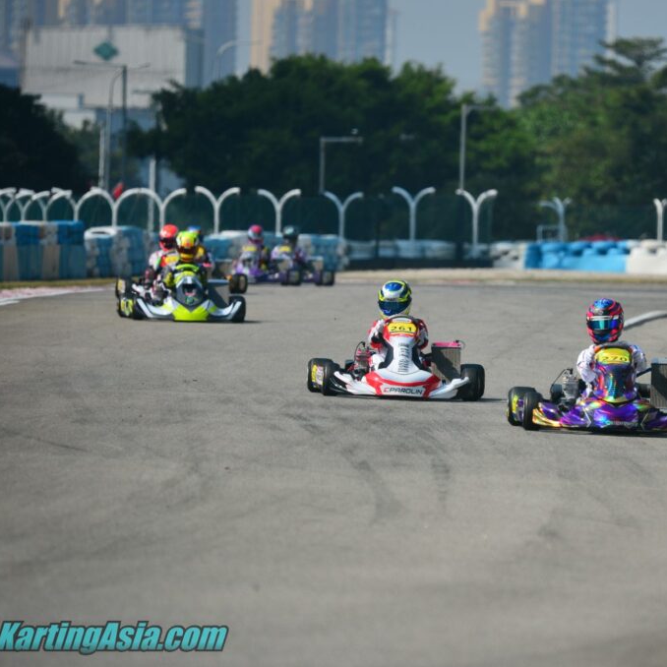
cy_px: 334
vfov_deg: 4.6
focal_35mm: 385
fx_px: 8393
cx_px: 484
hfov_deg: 4.5
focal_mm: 300
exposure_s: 1/800
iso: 100
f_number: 4.5
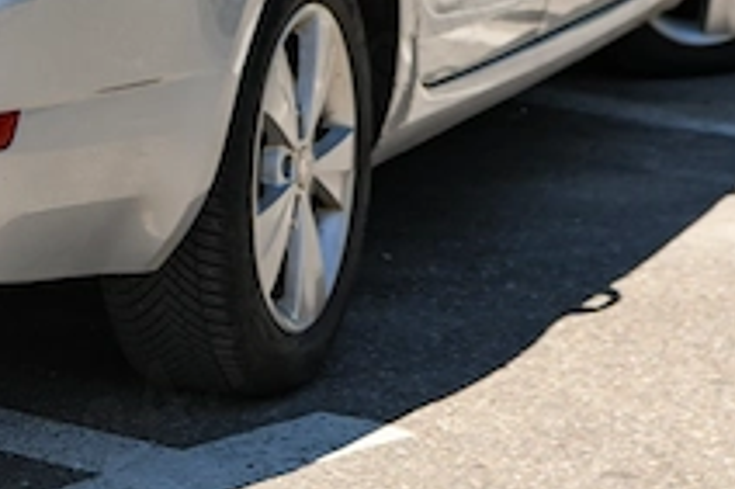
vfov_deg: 6.9
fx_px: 4039
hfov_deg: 10.2
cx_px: -159
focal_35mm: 198
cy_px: -121
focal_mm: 70
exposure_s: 1/640
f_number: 7.1
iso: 250
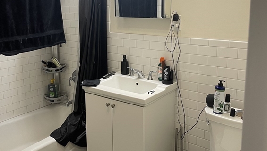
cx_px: 136
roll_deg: +0.8
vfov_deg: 31.8
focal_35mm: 37
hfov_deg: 54.0
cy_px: 56
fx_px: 262
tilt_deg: -10.9
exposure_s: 1/60
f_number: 1.6
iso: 100
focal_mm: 5.1
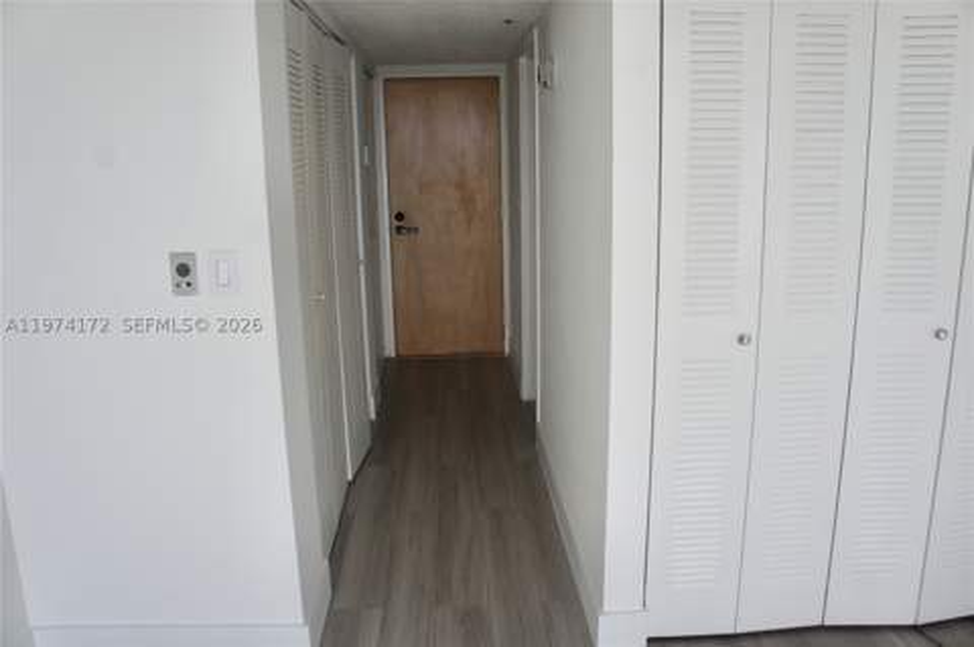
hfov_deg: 67.4
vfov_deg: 47.8
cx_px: 487
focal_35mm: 27
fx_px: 730
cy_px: 324
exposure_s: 1/80
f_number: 6.3
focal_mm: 18
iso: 200
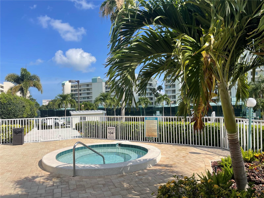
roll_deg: +1.8
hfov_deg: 67.3
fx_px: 198
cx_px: 132
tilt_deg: +1.9
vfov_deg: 53.1
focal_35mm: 26
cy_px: 99
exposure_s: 1/4000
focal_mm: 4.2
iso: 32
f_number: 1.6
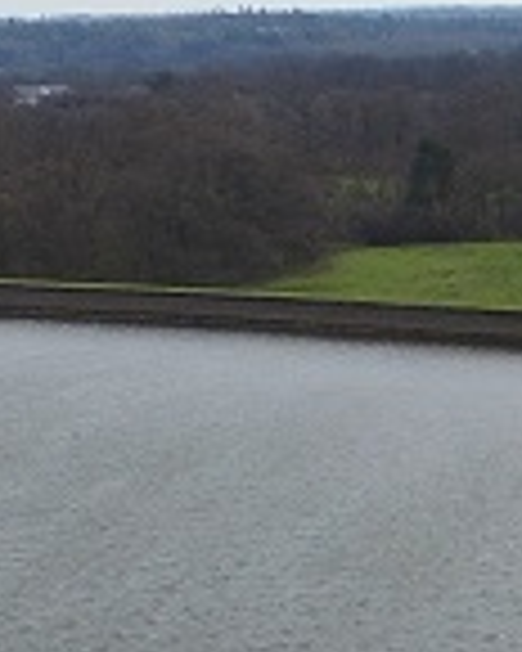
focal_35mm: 135
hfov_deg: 10.3
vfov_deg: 13.9
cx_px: 1116
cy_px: 728
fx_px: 2607
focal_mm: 3.61
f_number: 2.8
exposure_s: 1/1167
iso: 100
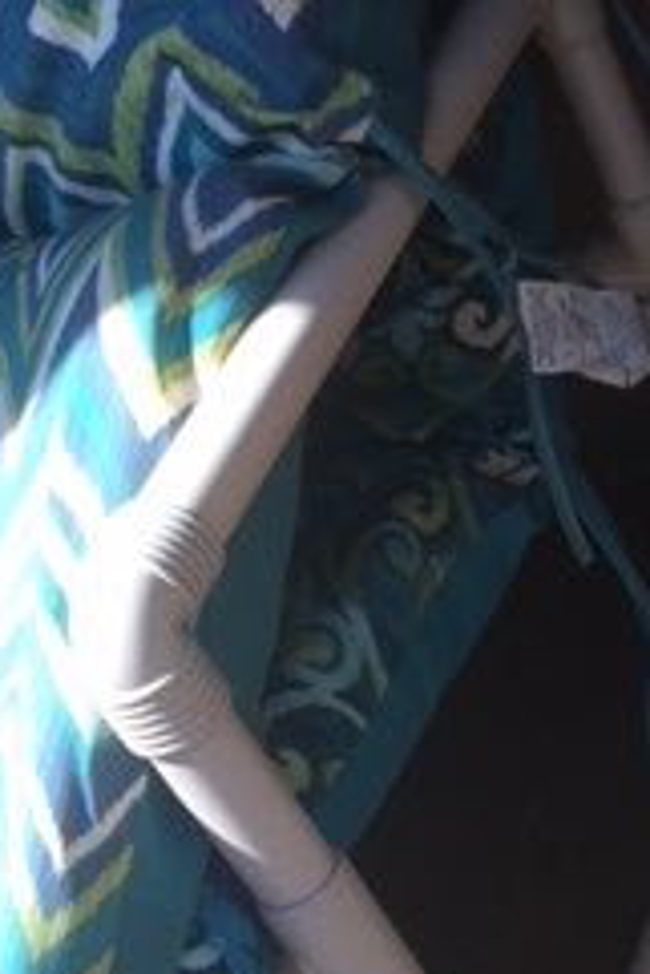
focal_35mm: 80
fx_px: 2163
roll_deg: +23.5
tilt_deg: -43.1
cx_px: 941
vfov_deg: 25.1
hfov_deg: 15.8
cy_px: 711
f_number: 2.2
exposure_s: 1/463
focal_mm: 4.15
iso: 25
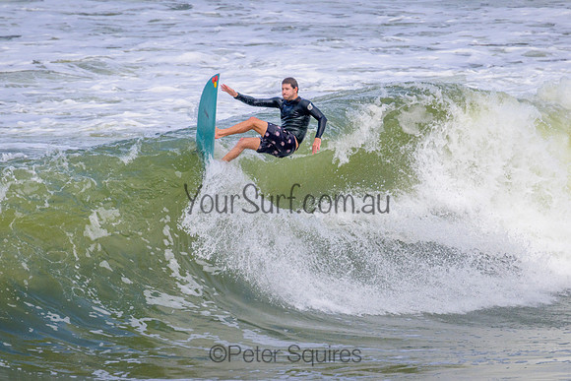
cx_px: 316
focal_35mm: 886
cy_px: 190
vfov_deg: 1.6
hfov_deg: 2.3
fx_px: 14059
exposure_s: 1/2000
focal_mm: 800
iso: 720
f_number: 11
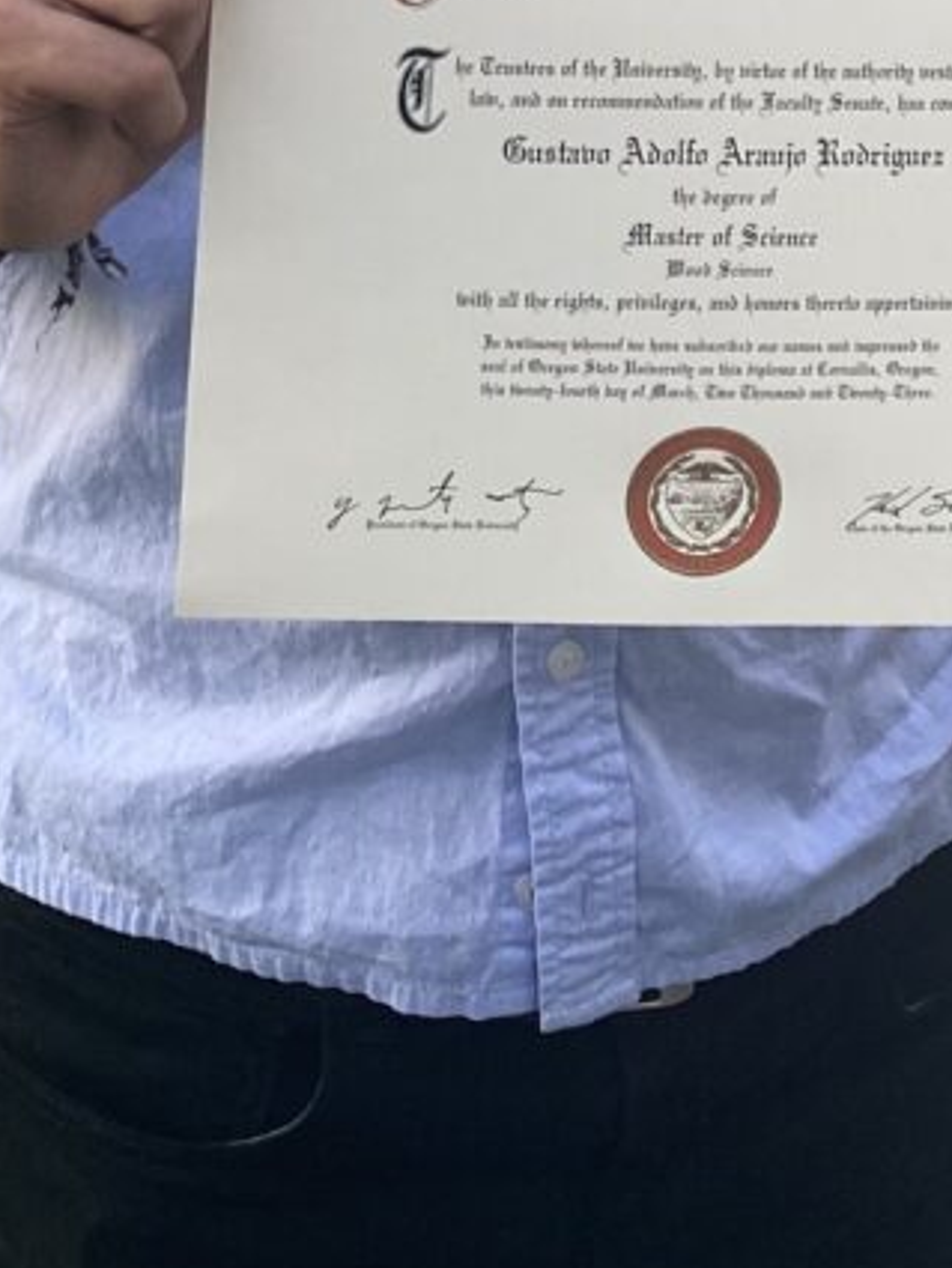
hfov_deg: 15.7
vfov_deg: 18.3
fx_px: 3445
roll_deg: +0.6
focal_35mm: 94
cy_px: -692
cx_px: 403
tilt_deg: -7.3
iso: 125
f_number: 1.8
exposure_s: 1/90
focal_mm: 4.25
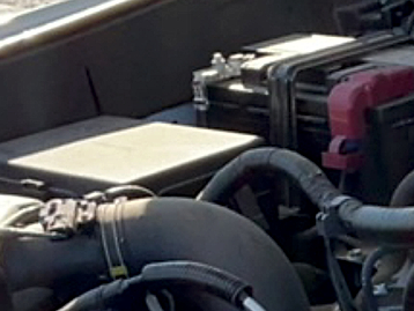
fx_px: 1711
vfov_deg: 10.3
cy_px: 327
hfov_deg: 12.9
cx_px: 655
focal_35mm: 143
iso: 32
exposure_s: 1/556
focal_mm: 3
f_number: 1.8
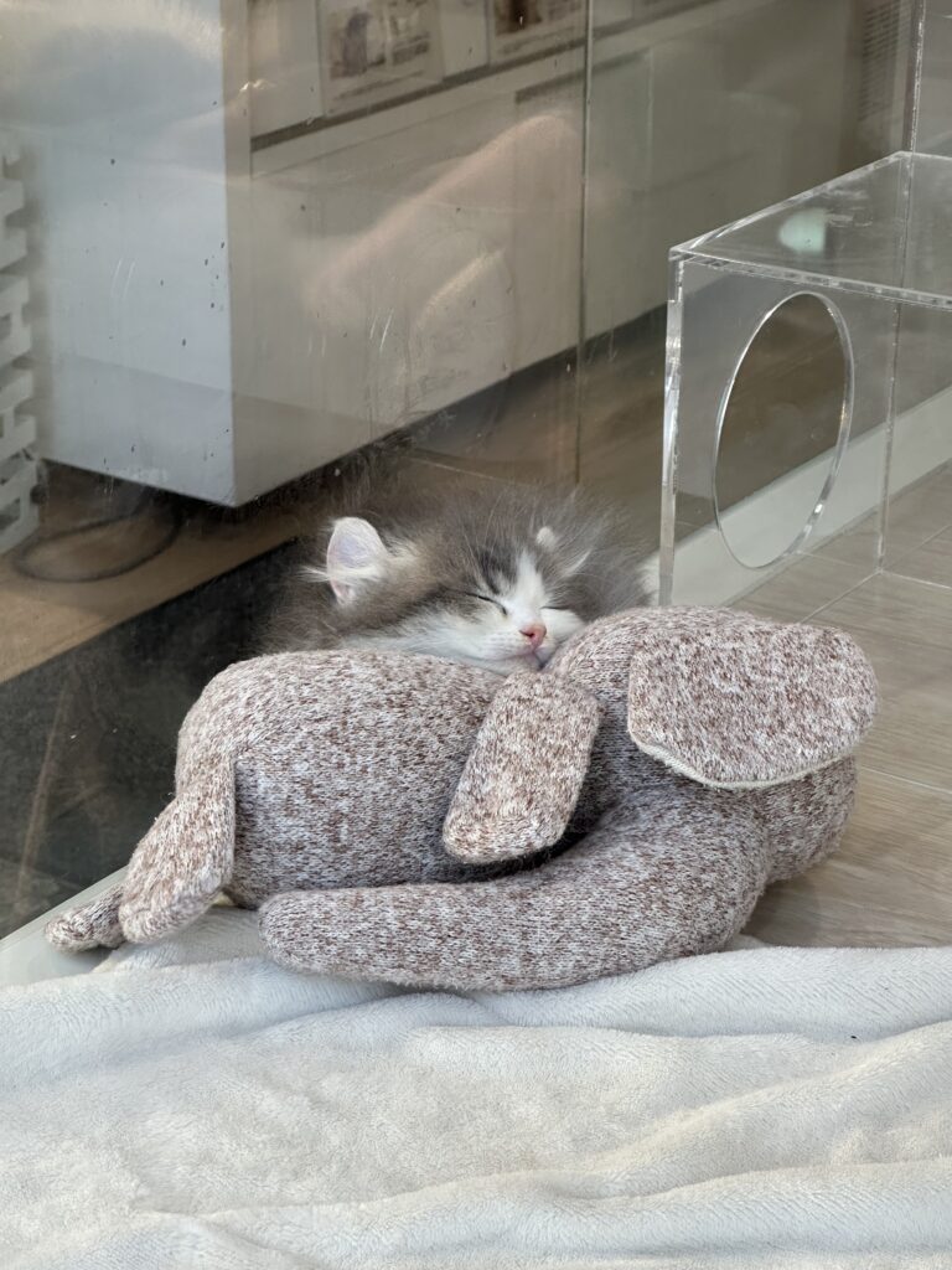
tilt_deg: -22.5
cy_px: 635
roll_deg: -0.5
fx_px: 2824
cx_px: 476
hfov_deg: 19.1
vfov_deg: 25.3
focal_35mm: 77
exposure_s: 1/100
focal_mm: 9
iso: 100
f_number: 2.8
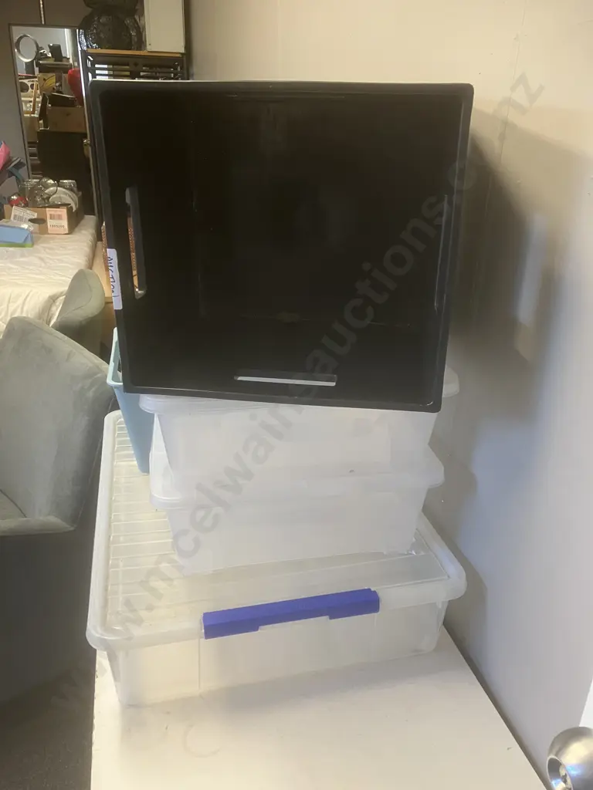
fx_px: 640
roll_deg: -1.8
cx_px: 296
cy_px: 395
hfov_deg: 49.7
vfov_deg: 63.4
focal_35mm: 28
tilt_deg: -23.5
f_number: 1.8
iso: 125
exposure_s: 1/50
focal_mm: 3.99
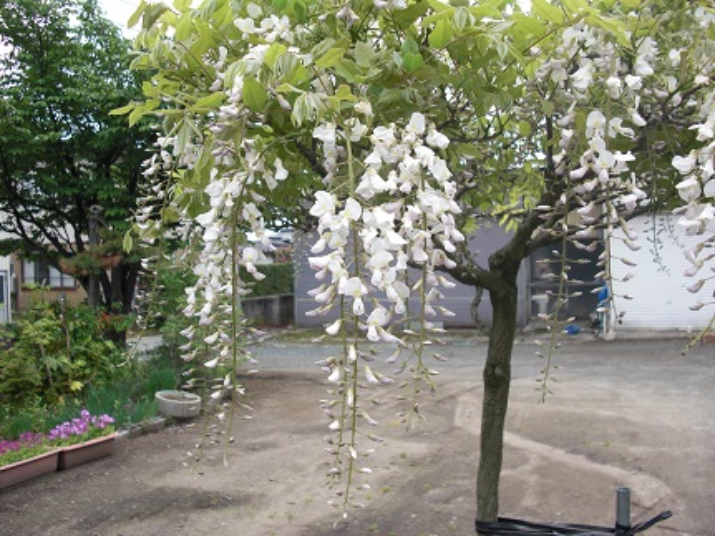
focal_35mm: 36
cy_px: 268
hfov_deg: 51.4
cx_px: 358
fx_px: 743
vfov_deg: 39.6
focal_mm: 6.3
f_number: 2.8
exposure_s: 1/400
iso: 50
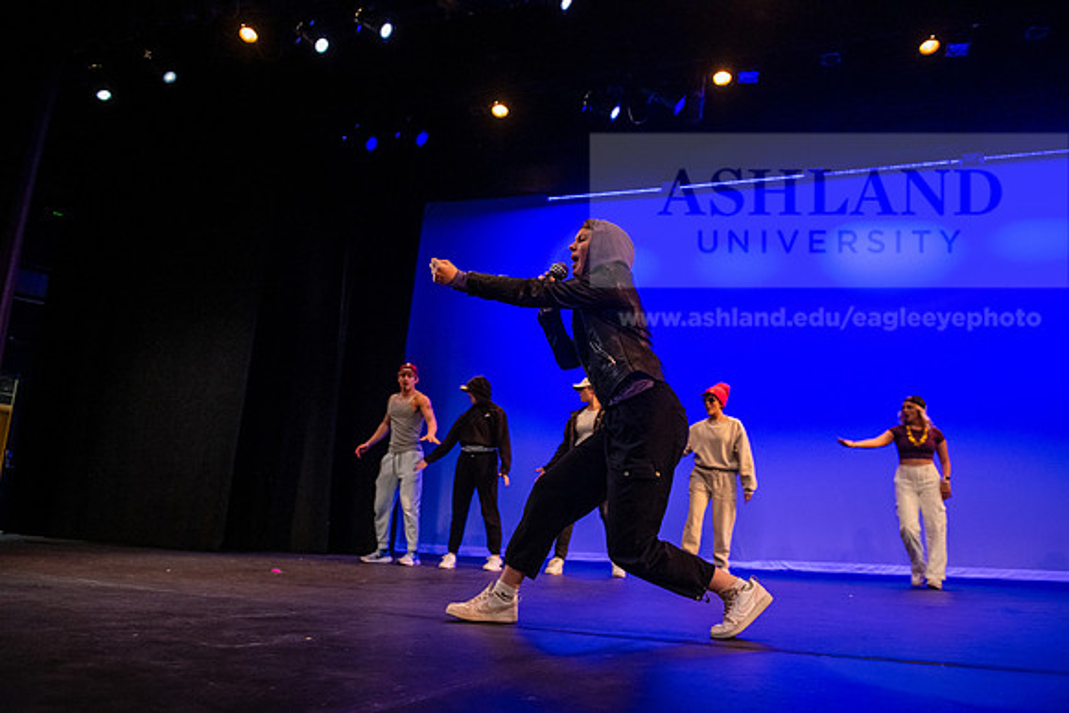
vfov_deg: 48.0
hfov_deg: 67.4
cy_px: 356
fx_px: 802
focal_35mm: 27
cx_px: 534
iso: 4000
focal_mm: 27
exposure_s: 1/320
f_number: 3.5
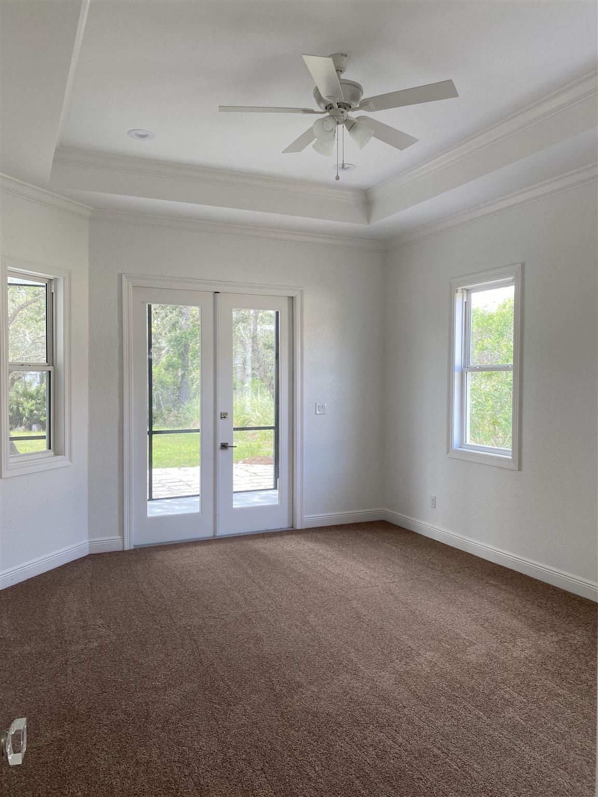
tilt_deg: -0.8
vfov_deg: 67.3
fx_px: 599
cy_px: 398
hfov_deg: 53.1
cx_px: 299
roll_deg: -0.4
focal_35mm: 26
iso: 50
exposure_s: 1/120
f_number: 1.8
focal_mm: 4.25
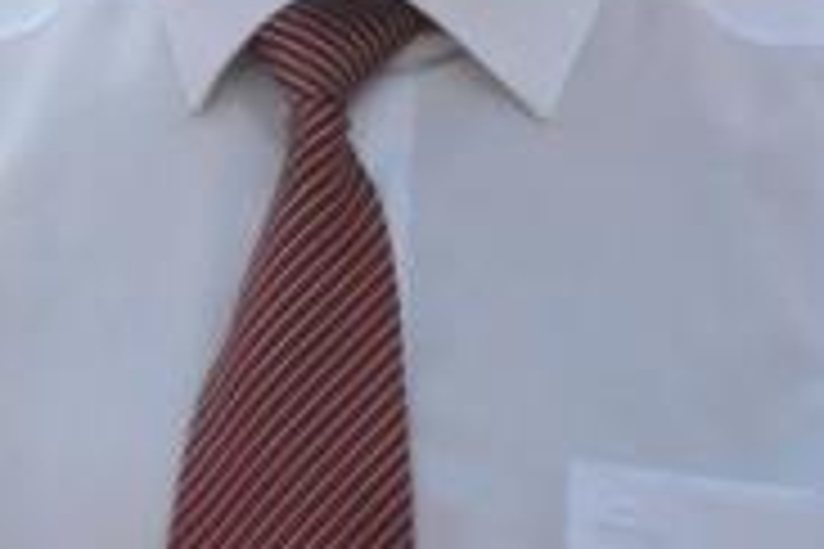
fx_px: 7301
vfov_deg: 4.3
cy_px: 99
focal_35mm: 319
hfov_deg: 6.2
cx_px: -950
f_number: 22
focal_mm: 38
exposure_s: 1/640
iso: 3200
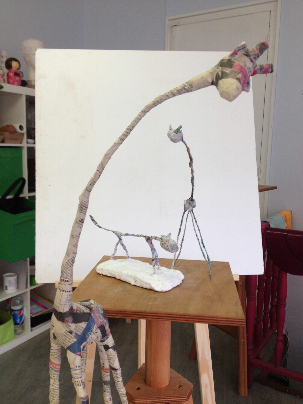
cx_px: 152
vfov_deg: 52.6
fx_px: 408
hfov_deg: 40.7
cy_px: 202
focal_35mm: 35
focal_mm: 4.28
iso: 50
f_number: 2.4
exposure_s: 1/24
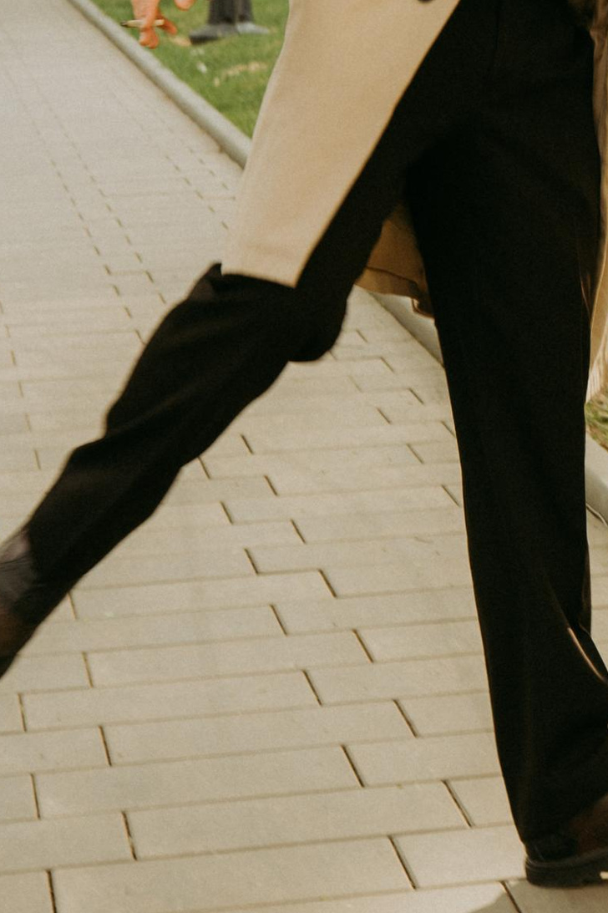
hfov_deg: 10.9
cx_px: 773
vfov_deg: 16.4
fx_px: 3118
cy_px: 37
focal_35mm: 123
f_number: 5.6
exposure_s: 1/80
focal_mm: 35
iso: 100
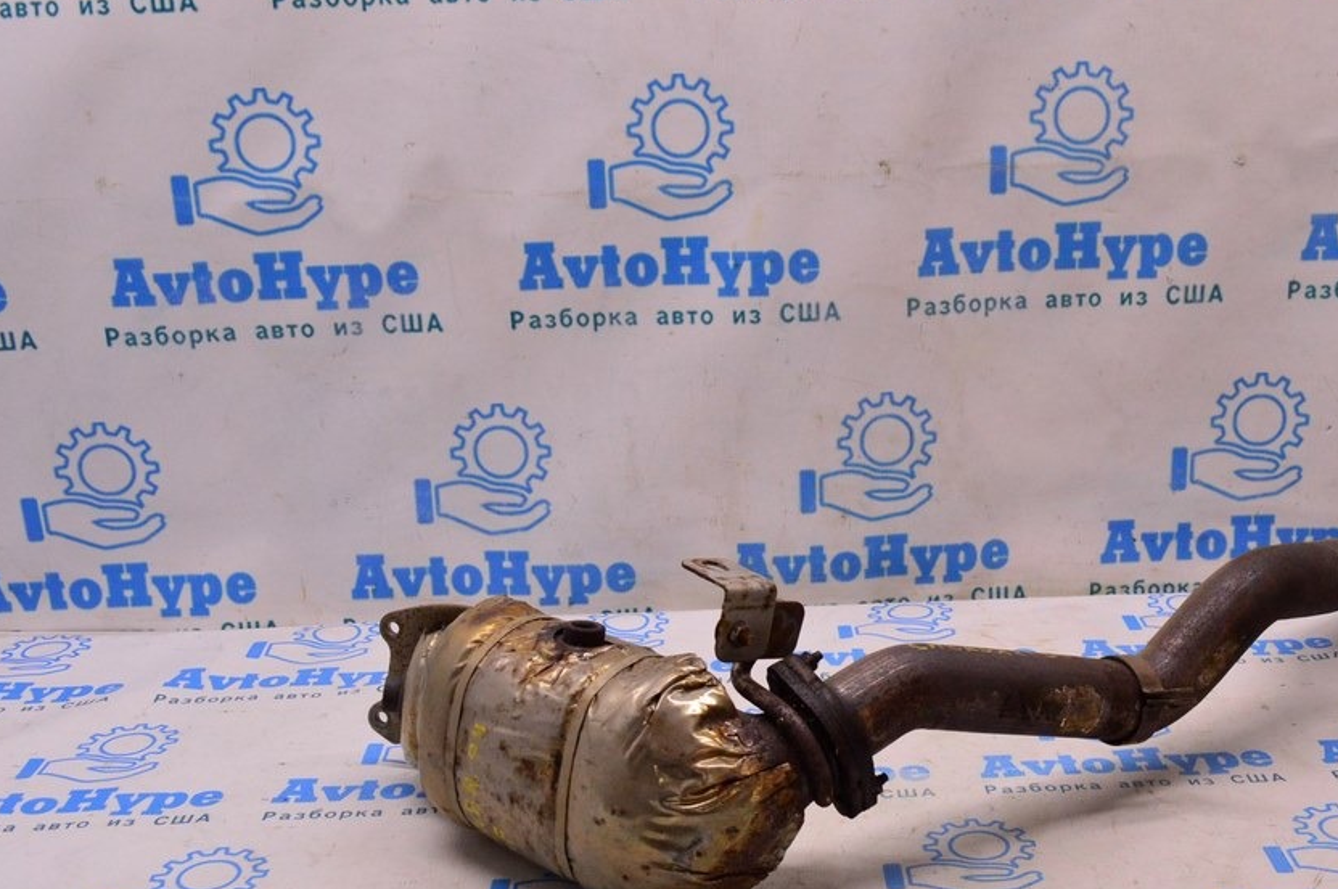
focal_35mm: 48
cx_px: 814
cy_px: 525
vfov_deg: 28.0
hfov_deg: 40.9
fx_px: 1782
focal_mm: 26
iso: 1600
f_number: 8
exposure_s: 1/125
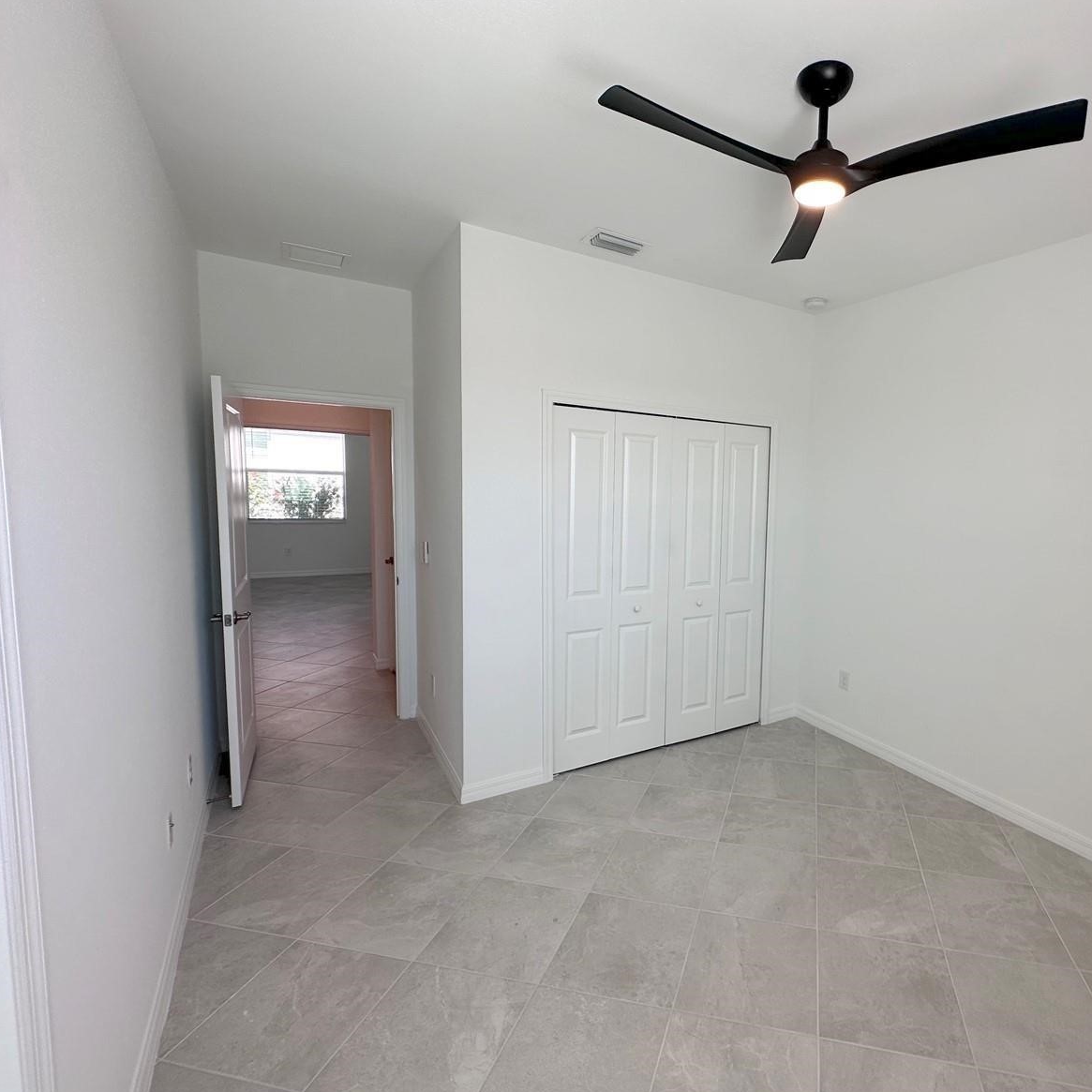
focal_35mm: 17
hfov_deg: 81.7
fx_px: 607
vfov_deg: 84.0
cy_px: 542
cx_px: 711
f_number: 2.2
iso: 40
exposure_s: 1/124
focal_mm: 2.22
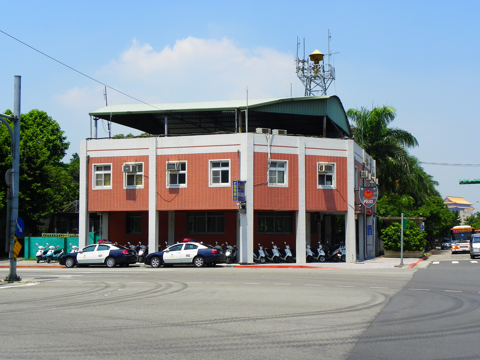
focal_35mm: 56
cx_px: 240
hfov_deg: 34.3
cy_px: 180
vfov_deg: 26.1
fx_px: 777
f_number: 5.6
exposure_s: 1/400
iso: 64
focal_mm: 9.9
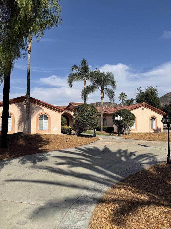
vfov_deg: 71.6
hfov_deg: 56.8
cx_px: 86
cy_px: 114
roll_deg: -0.1
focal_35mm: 24
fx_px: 158
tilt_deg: +3.3
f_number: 1.78
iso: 80
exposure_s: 1/5714
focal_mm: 6.76
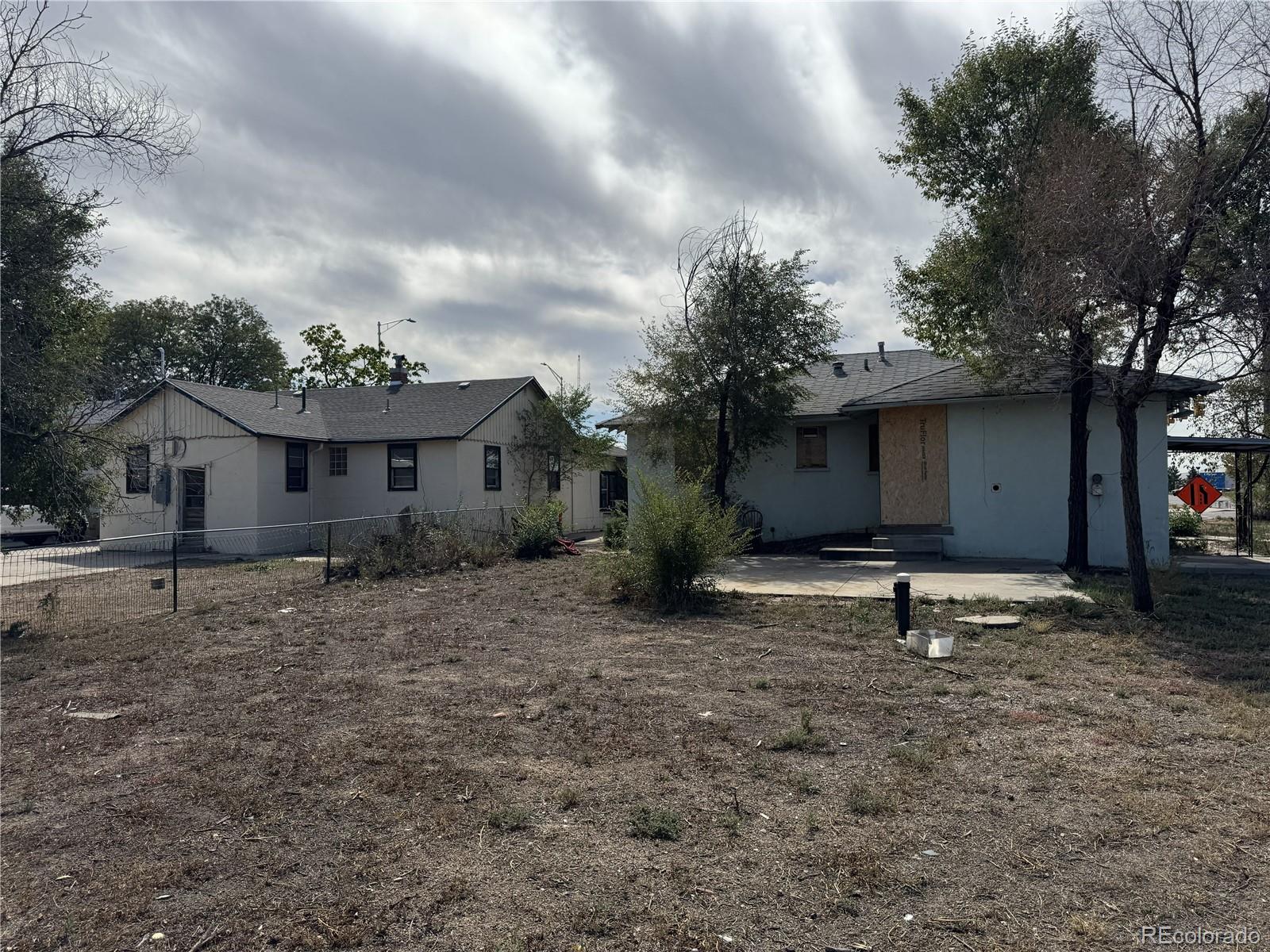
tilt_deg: +0.2
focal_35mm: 24
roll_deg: +0.0
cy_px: 476
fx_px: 881
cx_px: 635
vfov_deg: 56.8
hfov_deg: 71.6
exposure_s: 1/7937
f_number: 1.78
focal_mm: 6.76
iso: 80
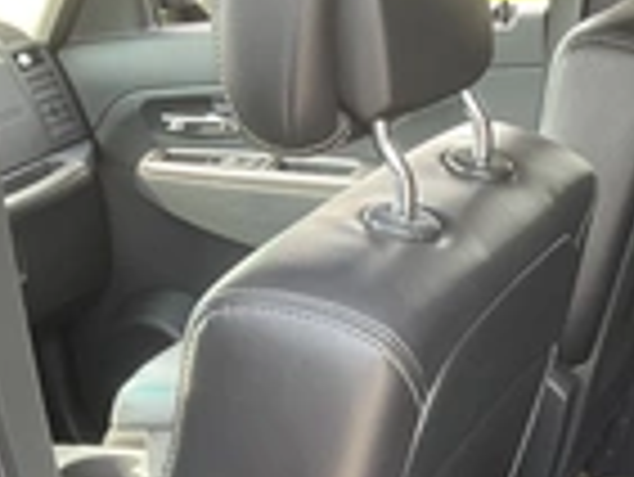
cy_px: 549
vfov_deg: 17.3
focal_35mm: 82
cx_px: 710
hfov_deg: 22.4
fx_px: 1503
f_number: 1.8
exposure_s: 1/116
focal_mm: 3
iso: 64
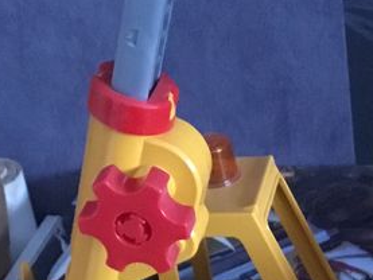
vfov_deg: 12.4
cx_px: 357
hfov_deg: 17.2
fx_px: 1207
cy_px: 455
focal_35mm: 112
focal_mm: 3.3
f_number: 2.4
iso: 640
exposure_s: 1/17
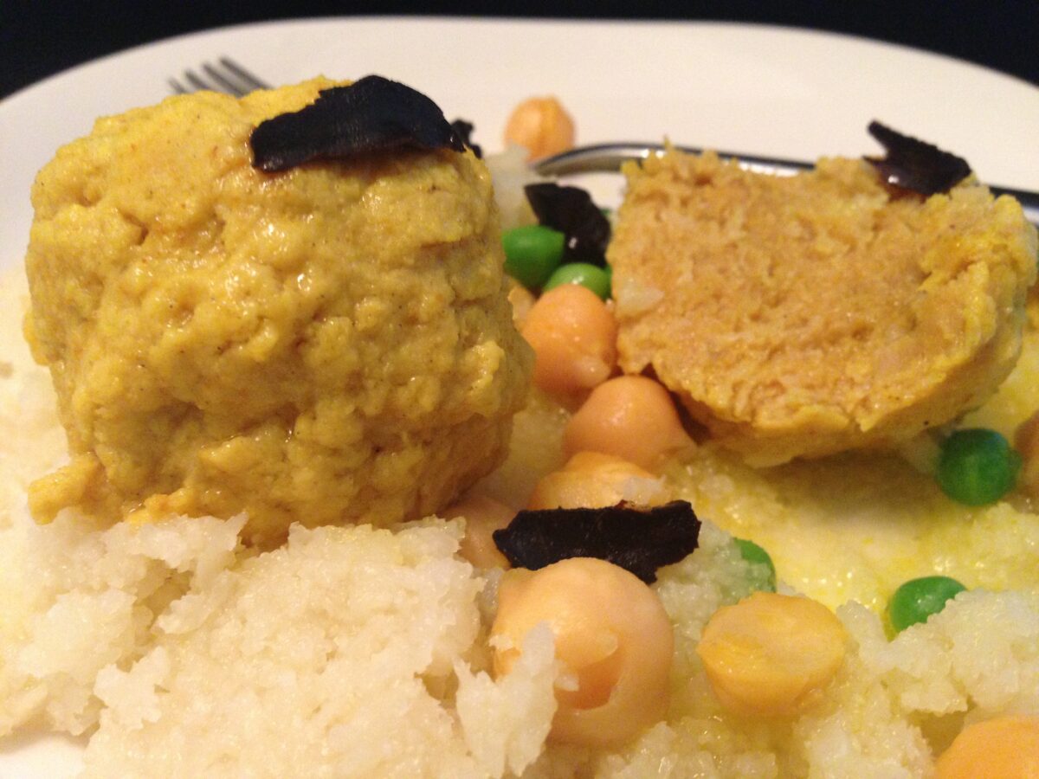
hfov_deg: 55.4
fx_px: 990
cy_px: 390
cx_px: 520
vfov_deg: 42.9
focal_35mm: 33
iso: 320
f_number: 2.4
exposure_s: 1/20
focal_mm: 4.12
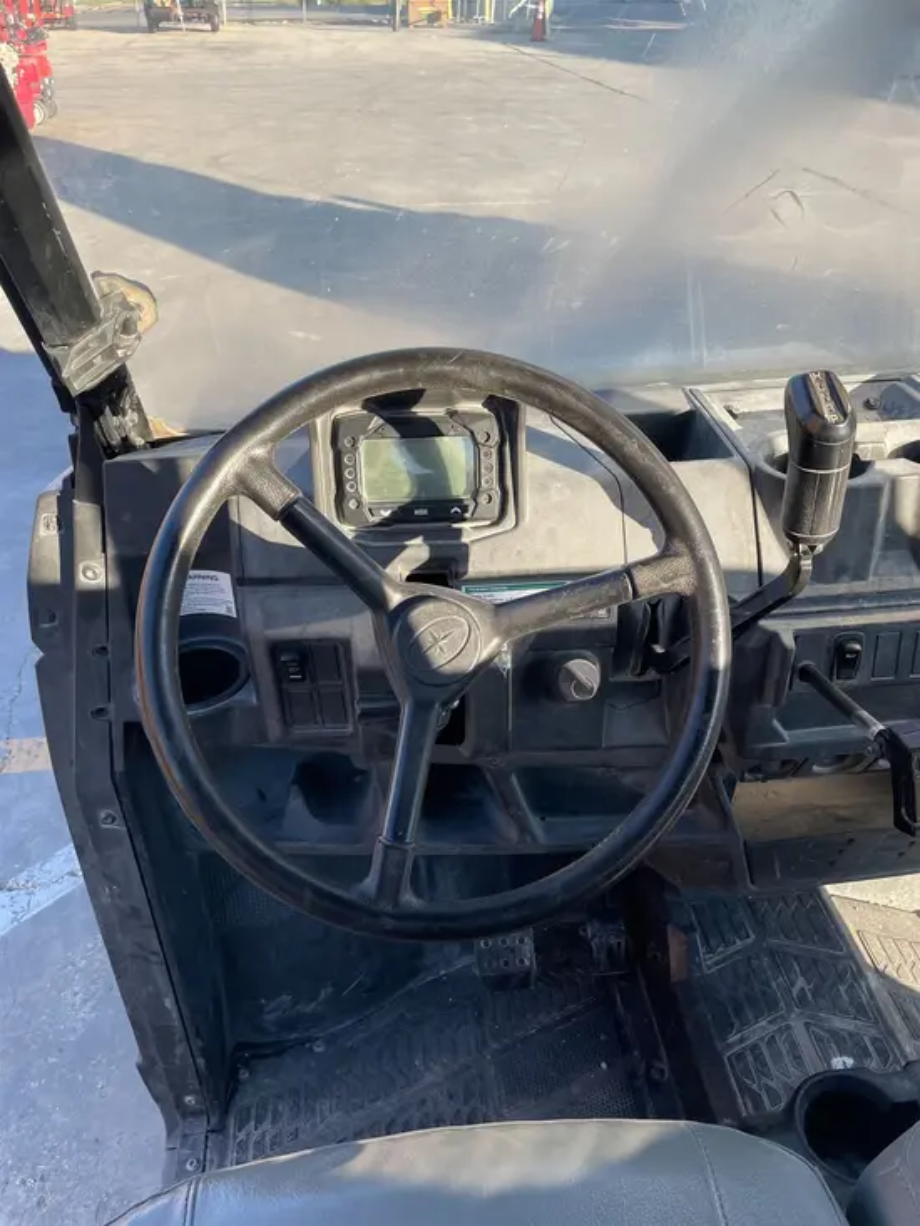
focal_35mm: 26
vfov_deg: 67.3
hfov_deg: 53.1
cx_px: 460
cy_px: 613
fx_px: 921
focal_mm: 4.2
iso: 50
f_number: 1.6
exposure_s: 1/764
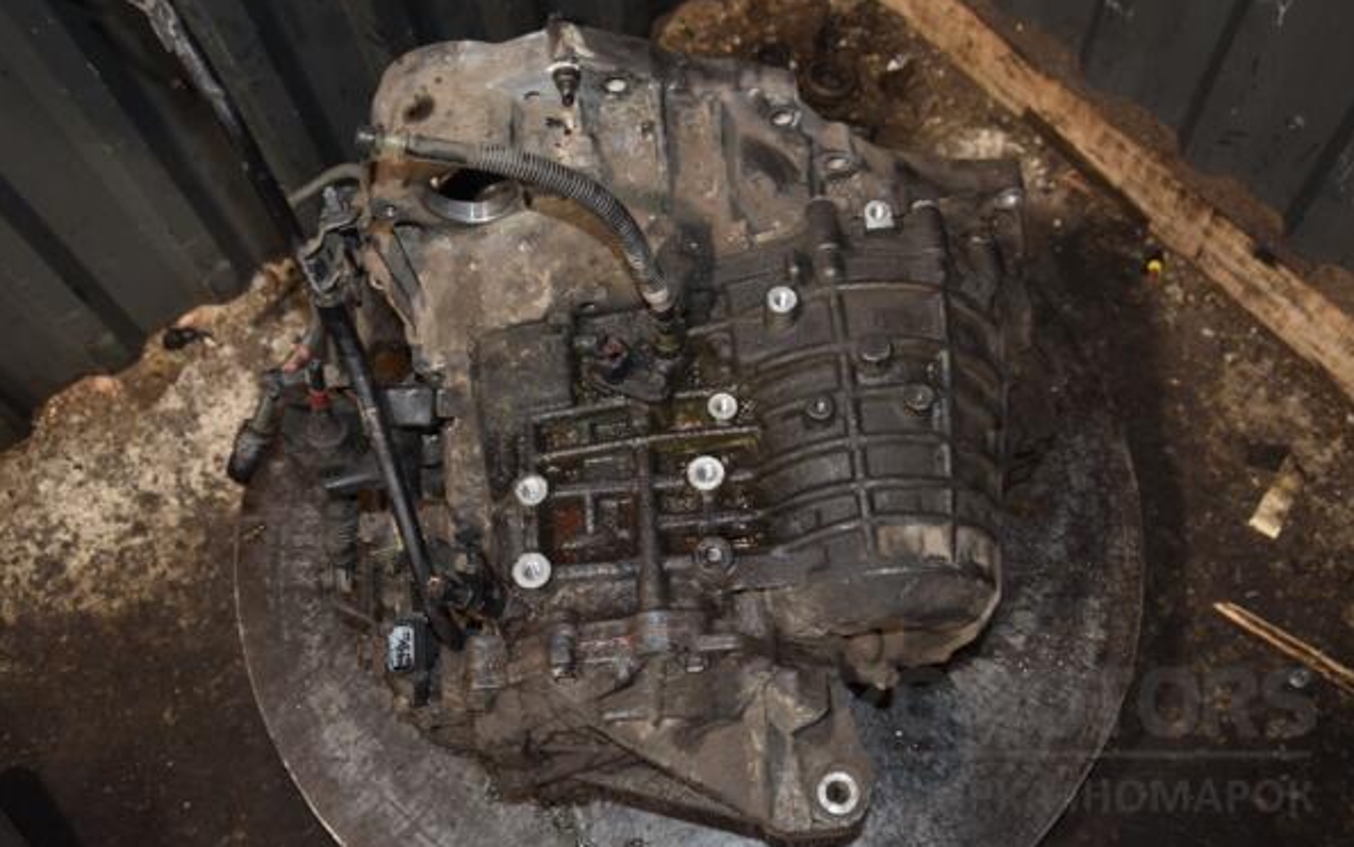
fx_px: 1365
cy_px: 398
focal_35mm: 37
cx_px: 676
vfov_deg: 34.4
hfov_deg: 52.7
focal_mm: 24
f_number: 5
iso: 800
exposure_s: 1/60
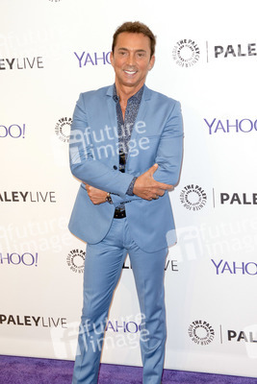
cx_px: 128
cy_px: 192
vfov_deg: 38.2
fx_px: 556
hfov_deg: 26.0
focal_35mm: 52
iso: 640
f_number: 4.5
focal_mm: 52
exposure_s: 1/400
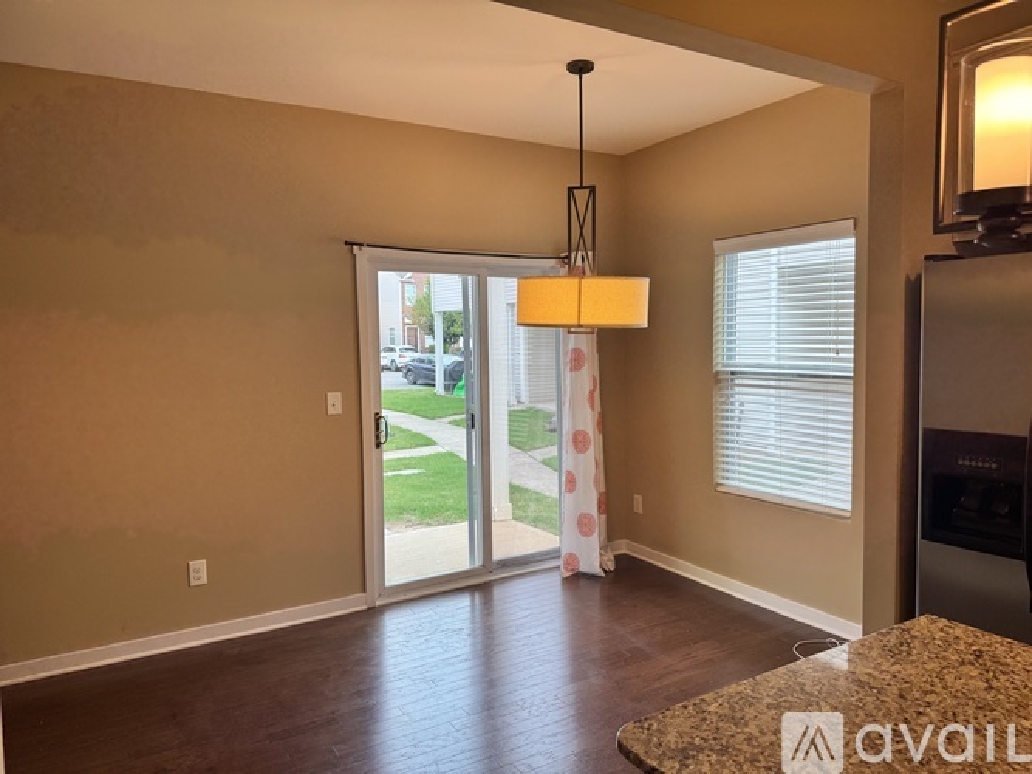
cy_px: 387
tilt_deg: -4.2
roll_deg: +1.5
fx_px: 715
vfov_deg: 56.8
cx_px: 516
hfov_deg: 71.6
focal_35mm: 24
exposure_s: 1/120
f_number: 1.78
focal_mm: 6.76
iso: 64
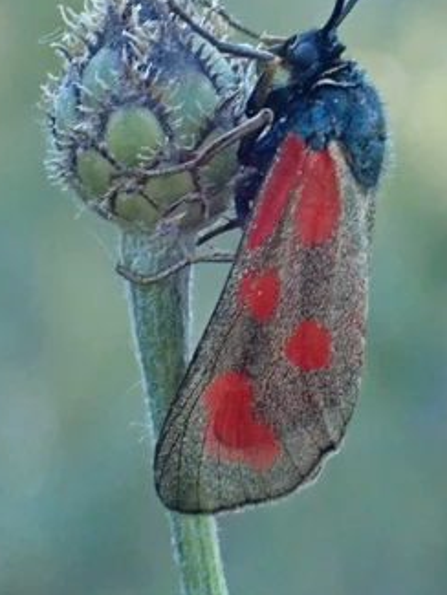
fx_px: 3390
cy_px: 190
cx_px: 214
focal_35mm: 197
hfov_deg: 7.5
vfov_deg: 10.0
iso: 800
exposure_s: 1/250
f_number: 6.3
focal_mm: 18
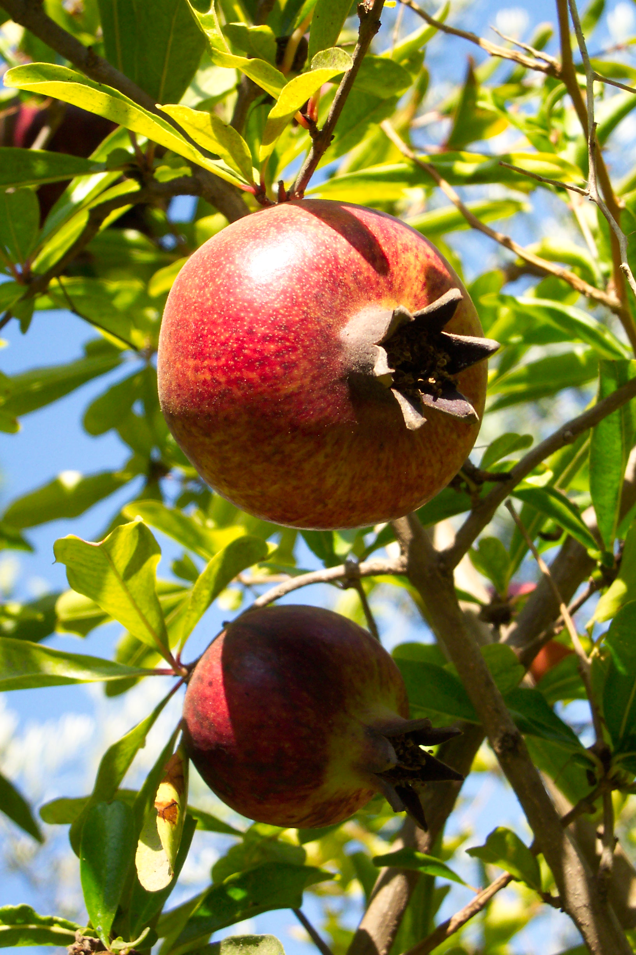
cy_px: 478
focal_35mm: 81
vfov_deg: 25.1
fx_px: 2146
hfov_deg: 16.9
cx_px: 318
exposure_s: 1/350
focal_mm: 16.4
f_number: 4
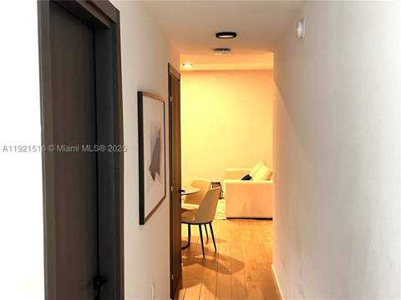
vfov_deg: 34.3
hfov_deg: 44.8
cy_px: 150
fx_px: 487
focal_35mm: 42
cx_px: 200
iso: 320
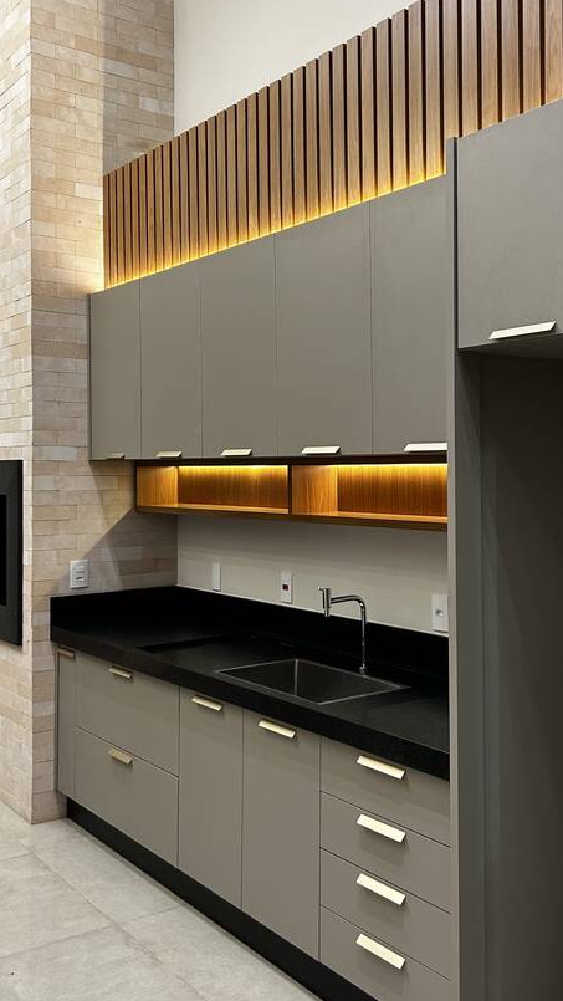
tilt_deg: +2.6
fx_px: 1008
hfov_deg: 31.0
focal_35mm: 38
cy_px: 461
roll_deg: -0.7
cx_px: 378
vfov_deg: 52.7
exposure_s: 1/60
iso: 100
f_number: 1.5
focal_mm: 5.7
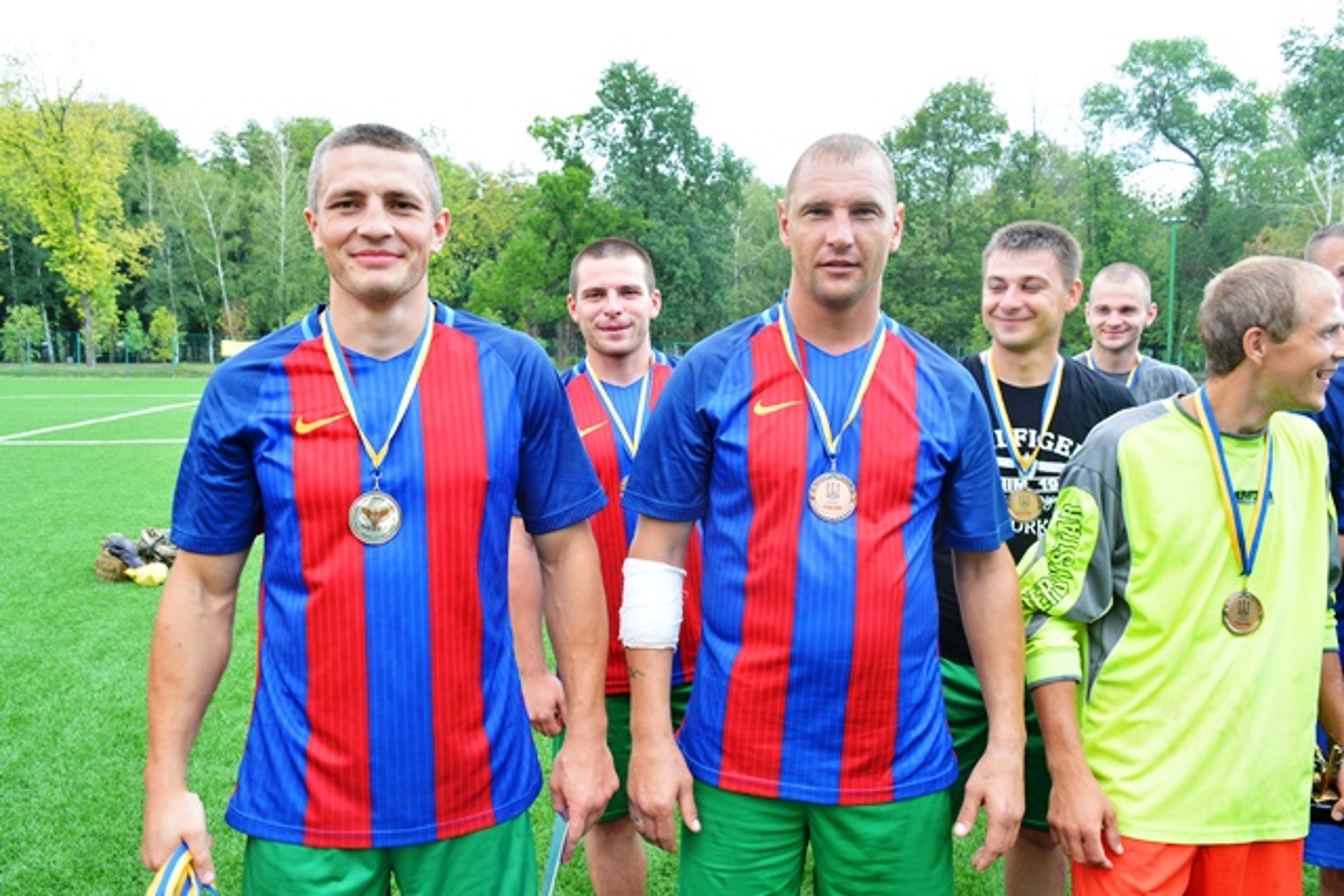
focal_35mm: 30
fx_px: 1120
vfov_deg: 43.6
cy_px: 448
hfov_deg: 61.9
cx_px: 672
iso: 160
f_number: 8
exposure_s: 1/60
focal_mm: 20
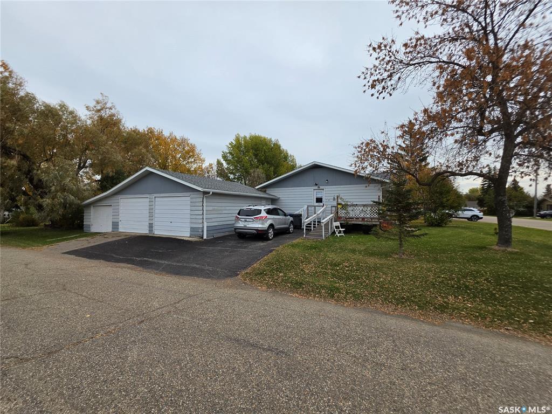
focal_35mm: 13
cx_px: 276
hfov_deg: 106.2
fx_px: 207
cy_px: 207
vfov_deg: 89.9
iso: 32
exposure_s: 1/1129
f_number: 1.9
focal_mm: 2.2
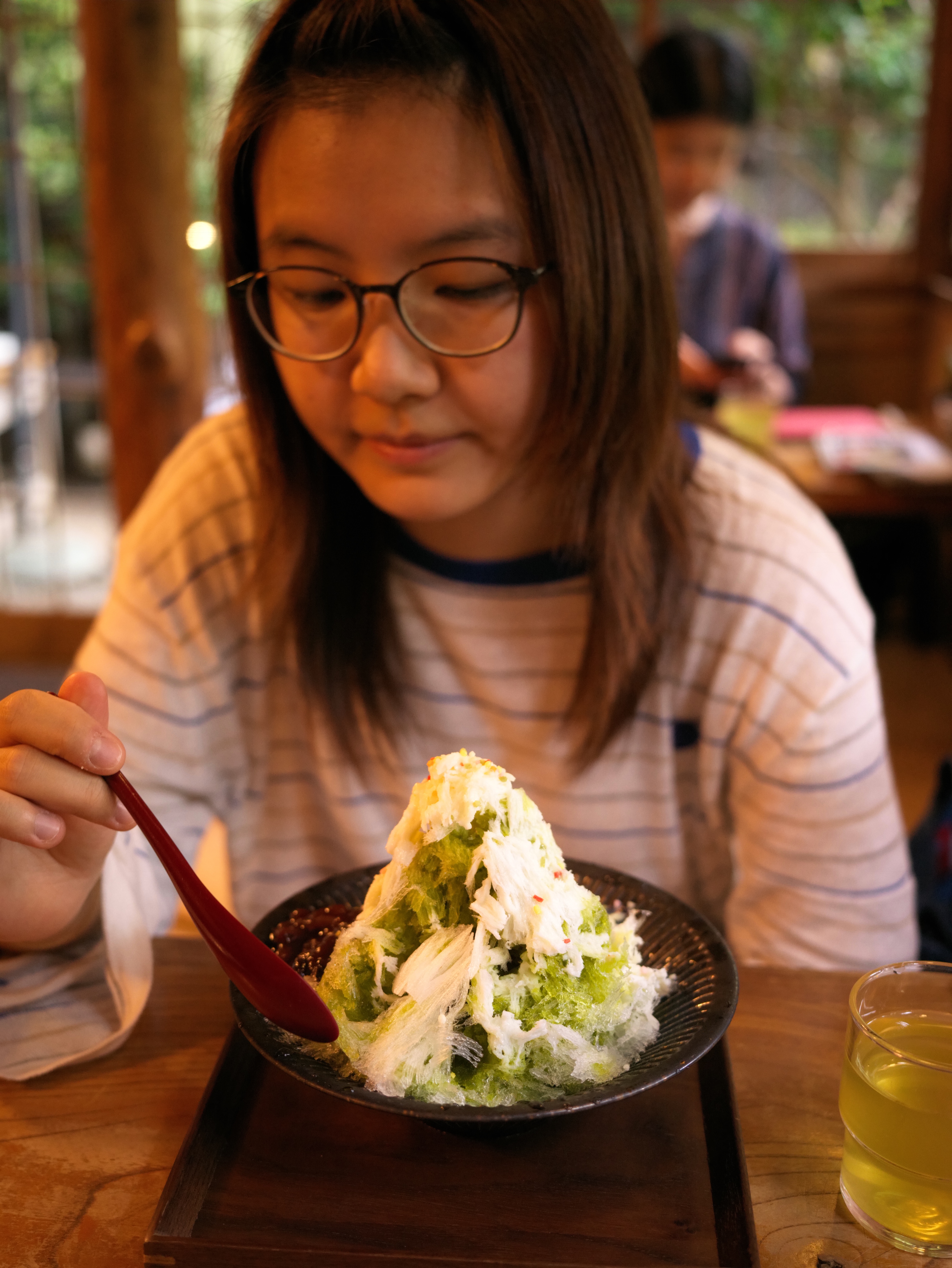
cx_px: 476
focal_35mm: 35
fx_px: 1282
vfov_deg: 52.6
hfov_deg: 40.7
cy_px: 634
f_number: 4
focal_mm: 45
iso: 3200
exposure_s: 1/90
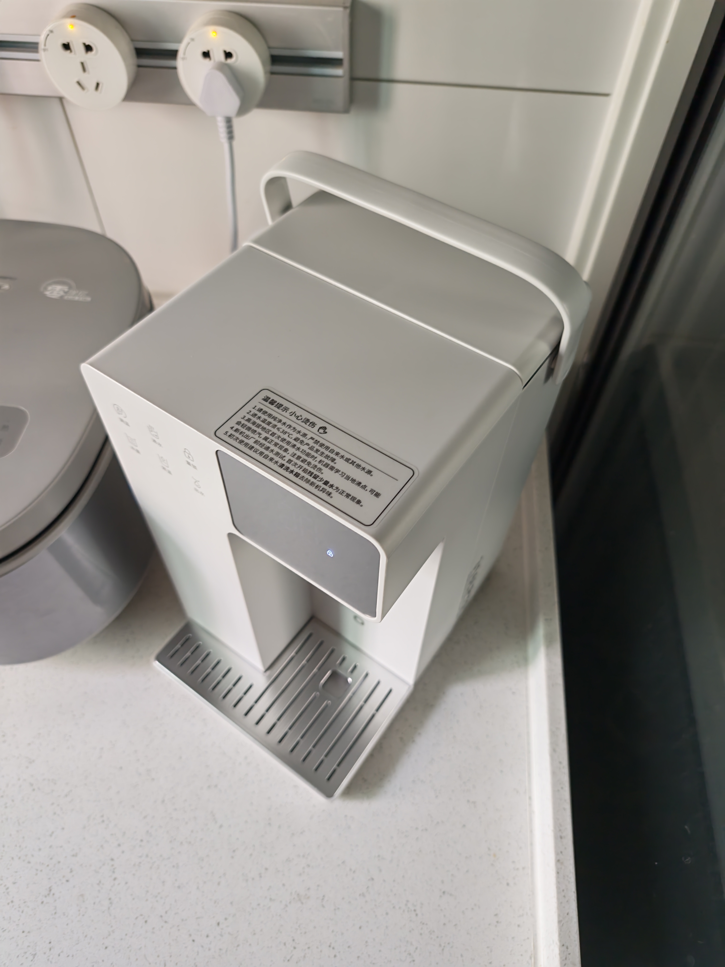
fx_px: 642
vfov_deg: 73.9
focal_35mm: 23
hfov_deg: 58.9
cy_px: 484
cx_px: 362
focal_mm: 6.55
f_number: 1.6
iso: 160
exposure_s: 1/33
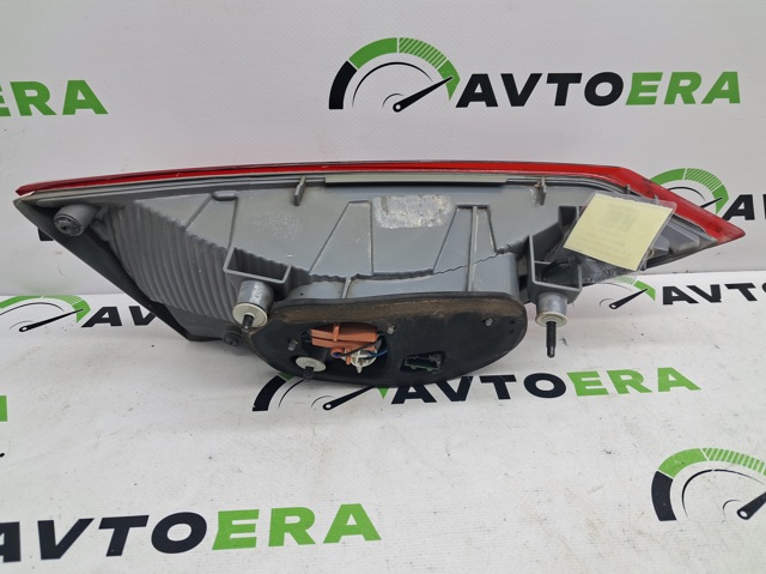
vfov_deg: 51.3
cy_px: 287
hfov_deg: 65.4
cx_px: 383
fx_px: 597
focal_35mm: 27
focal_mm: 4
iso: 50
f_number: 1.8
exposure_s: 1/60
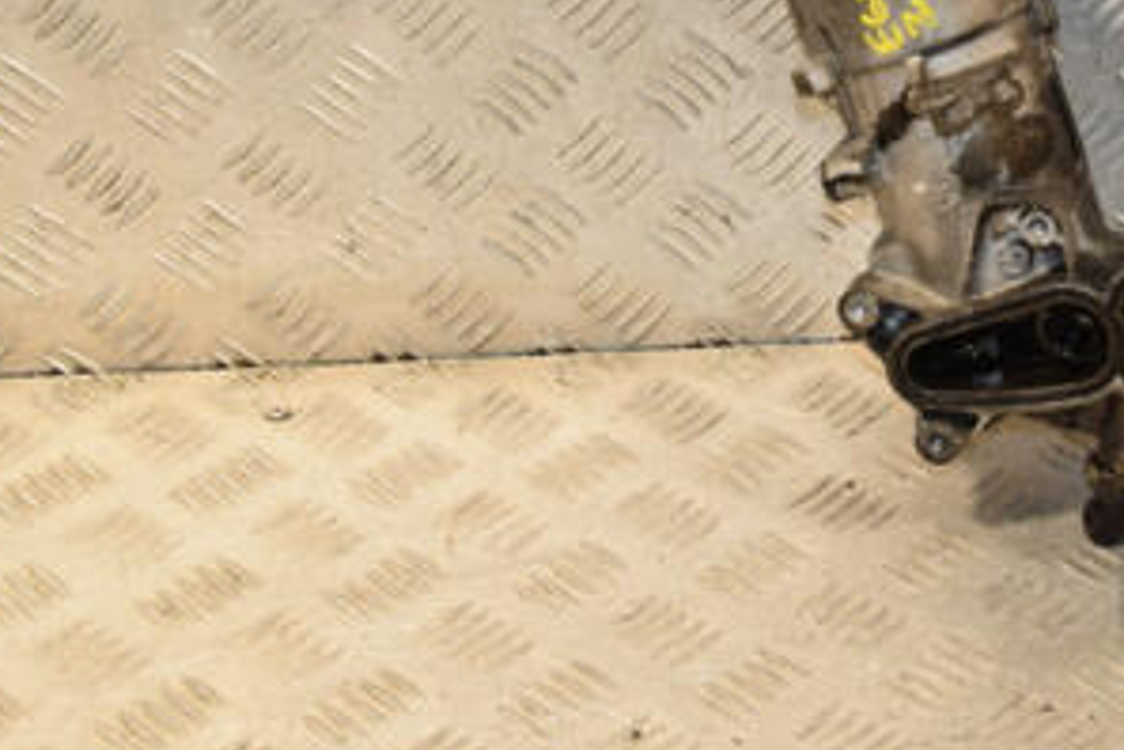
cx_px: 1048
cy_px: 80
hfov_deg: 21.8
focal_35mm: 91
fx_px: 2841
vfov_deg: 14.9
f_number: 7.1
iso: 800
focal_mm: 30
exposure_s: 1/200
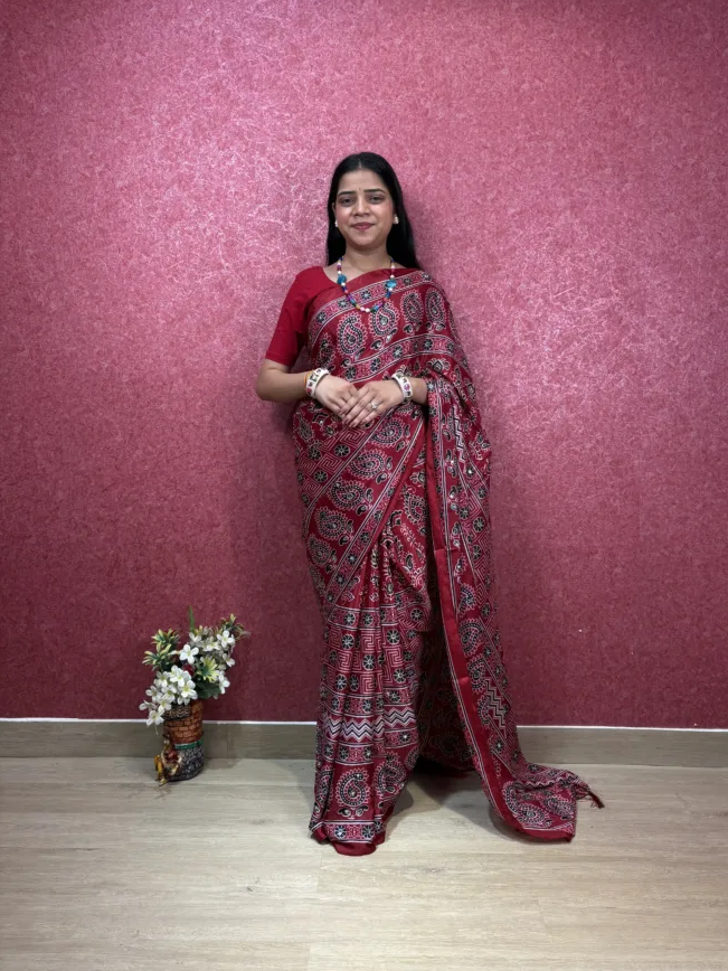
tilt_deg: -4.6
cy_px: 470
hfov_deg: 51.3
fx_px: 757
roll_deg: -0.1
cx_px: 376
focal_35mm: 27
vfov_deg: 65.3
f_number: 1.6
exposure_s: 1/132
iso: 32
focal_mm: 5.96
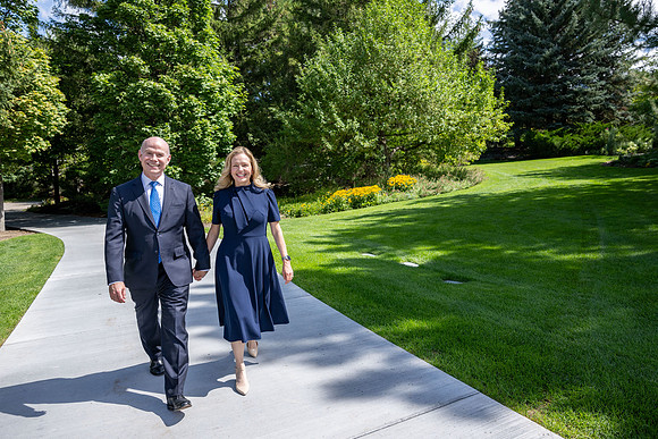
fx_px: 439
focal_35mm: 24
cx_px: 329
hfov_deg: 73.7
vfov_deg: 53.2
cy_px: 220
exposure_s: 1/1000
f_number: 4
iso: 100
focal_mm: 24
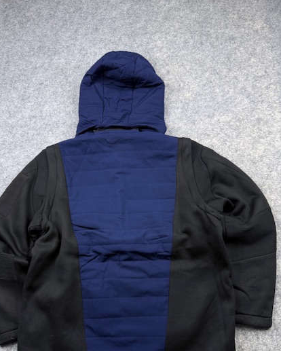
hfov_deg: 50.0
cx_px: 131
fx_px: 301
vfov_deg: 59.8
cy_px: 215
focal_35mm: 29
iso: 160
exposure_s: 1/100
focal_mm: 6.76
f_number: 1.78
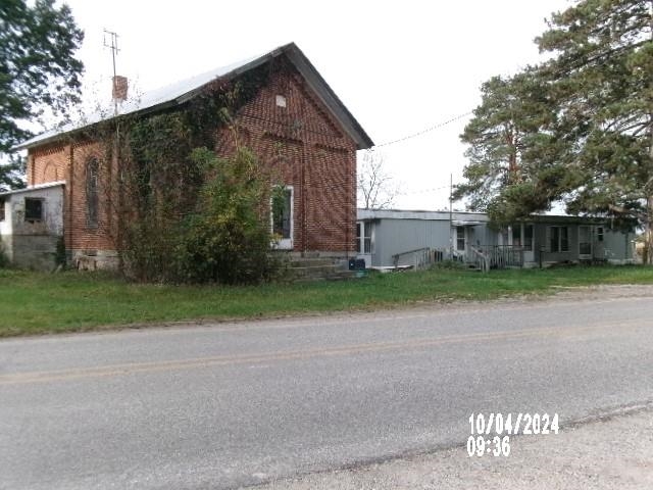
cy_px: 245
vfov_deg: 49.7
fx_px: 528
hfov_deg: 63.4
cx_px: 326
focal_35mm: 28
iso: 100
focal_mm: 5.1
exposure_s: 1/42
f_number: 10.8
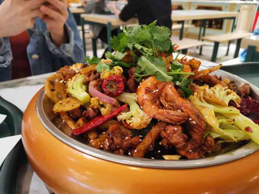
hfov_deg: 67.3
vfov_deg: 53.1
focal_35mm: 26
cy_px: 97
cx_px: 130
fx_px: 195
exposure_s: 1/50
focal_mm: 4.75
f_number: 1.8
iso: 500
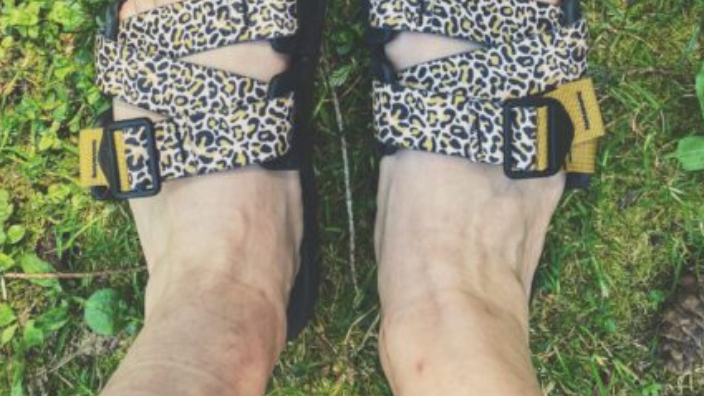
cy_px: -66
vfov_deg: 26.7
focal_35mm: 40
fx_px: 747
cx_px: 353
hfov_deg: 50.5
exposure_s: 1/121
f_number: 1.8
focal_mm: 4.25
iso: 40
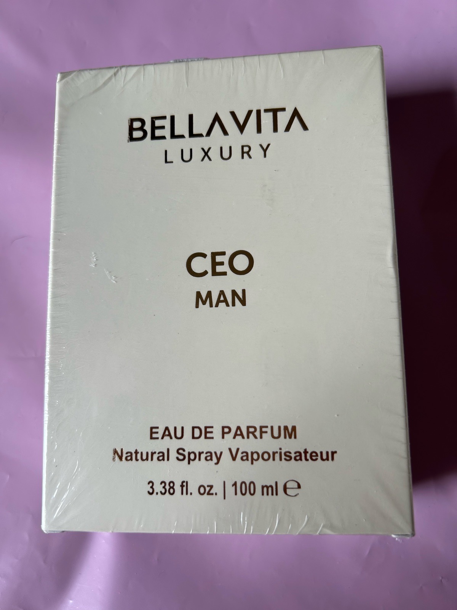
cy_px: 305
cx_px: 228
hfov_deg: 53.1
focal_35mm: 26
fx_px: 458
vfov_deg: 67.3
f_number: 1.5
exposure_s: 1/121
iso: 40
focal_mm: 5.7
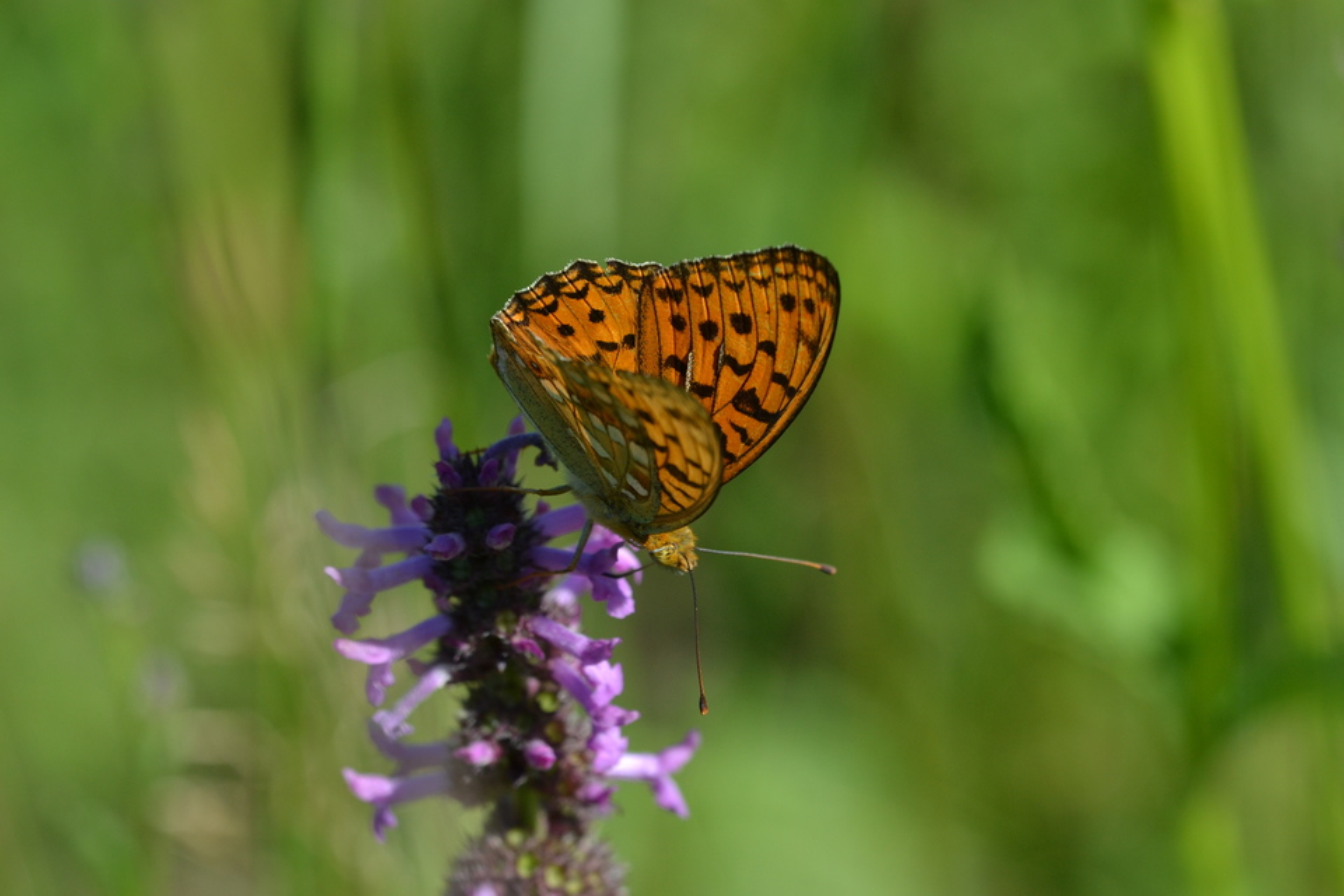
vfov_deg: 5.0
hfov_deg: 7.4
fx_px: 10359
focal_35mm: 278
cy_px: 448
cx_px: 672
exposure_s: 1/1250
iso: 400
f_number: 5
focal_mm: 185
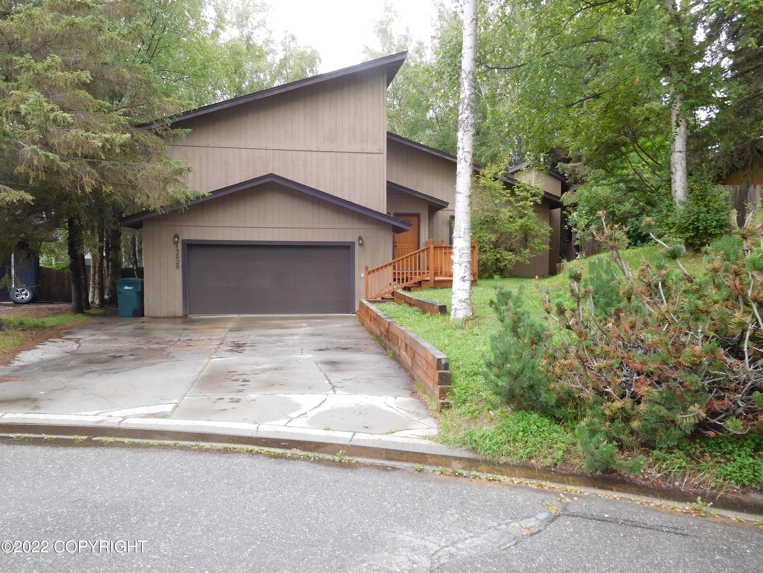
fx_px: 551
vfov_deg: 54.9
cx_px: 382
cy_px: 286
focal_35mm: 25
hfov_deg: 69.4
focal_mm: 4.5
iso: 125
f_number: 3.4
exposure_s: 1/80
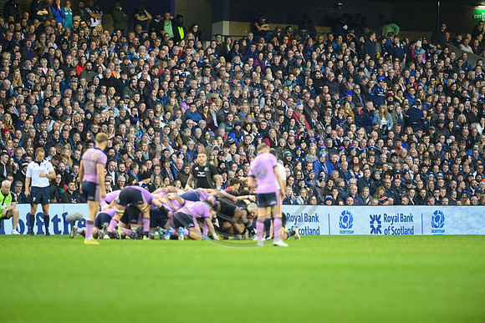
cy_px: 162
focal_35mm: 400
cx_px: 242
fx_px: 5390
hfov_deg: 5.2
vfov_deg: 3.4
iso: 5000
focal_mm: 400
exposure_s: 1/800
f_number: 3.5
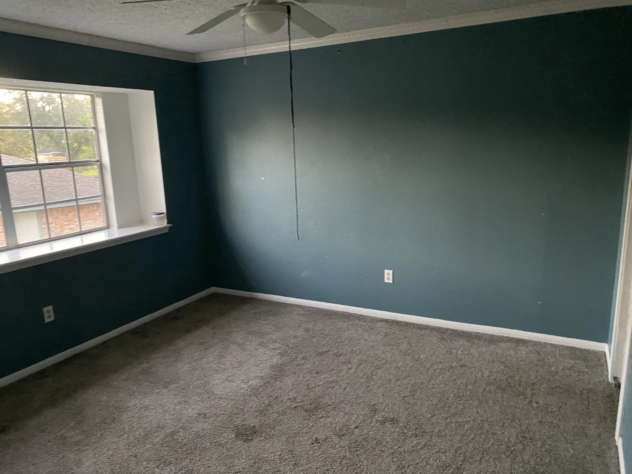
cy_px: 237
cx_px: 316
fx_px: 475
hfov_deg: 67.3
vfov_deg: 53.1
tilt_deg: -13.7
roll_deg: +3.5
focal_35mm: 26
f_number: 1.8
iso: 800
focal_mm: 4.25
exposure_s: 1/30
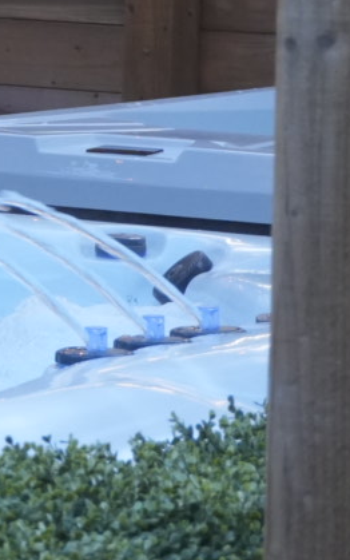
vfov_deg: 7.2
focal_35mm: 289
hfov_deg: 4.4
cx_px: -648
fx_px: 4409
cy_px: 12
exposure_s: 1/80
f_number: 7.1
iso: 1250
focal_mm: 49
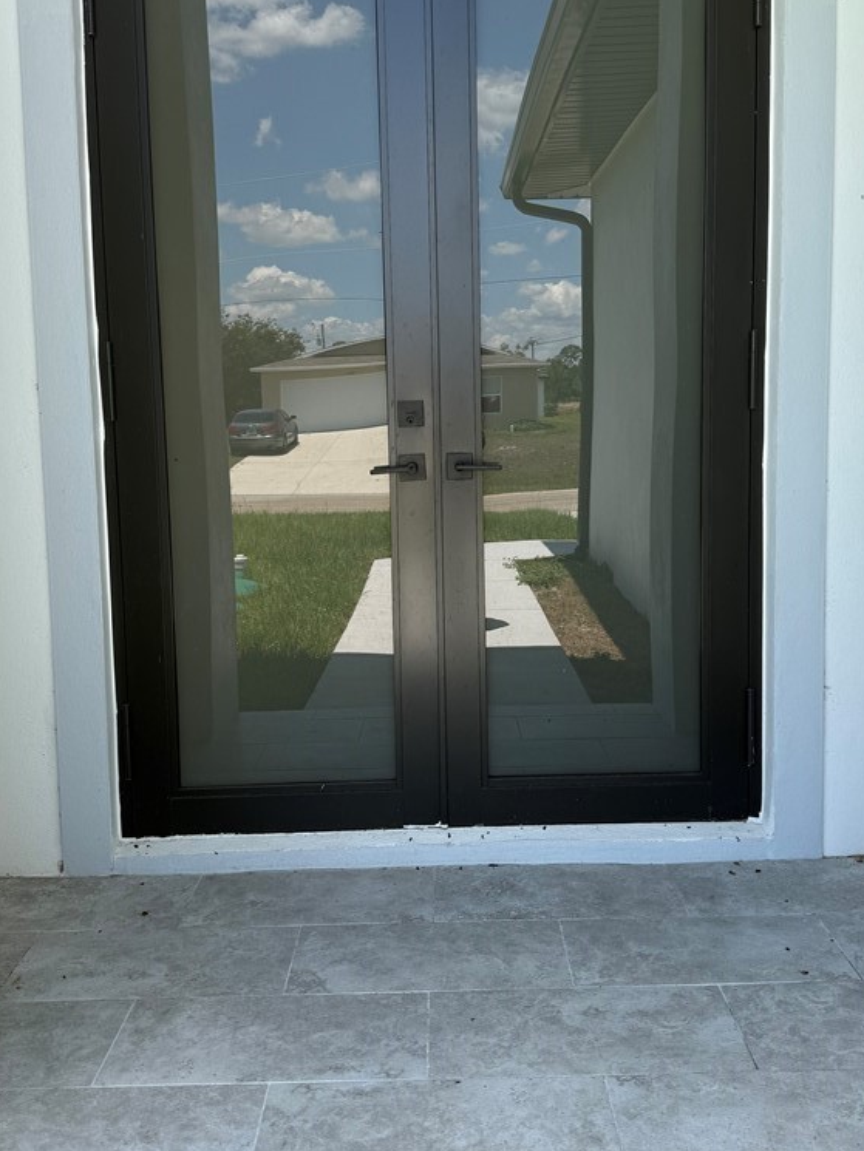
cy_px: 514
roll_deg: +0.8
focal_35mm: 33
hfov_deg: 42.9
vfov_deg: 55.2
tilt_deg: -5.7
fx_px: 1098
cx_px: 465
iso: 80
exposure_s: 1/858
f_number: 1.78
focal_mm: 6.76
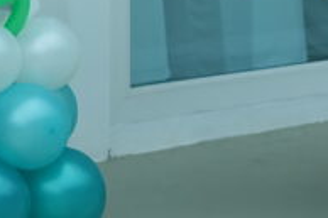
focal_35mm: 328
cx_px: -375
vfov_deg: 4.1
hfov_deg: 6.1
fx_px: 2986
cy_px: -215
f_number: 1.4
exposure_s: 1/3000
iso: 200
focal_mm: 35
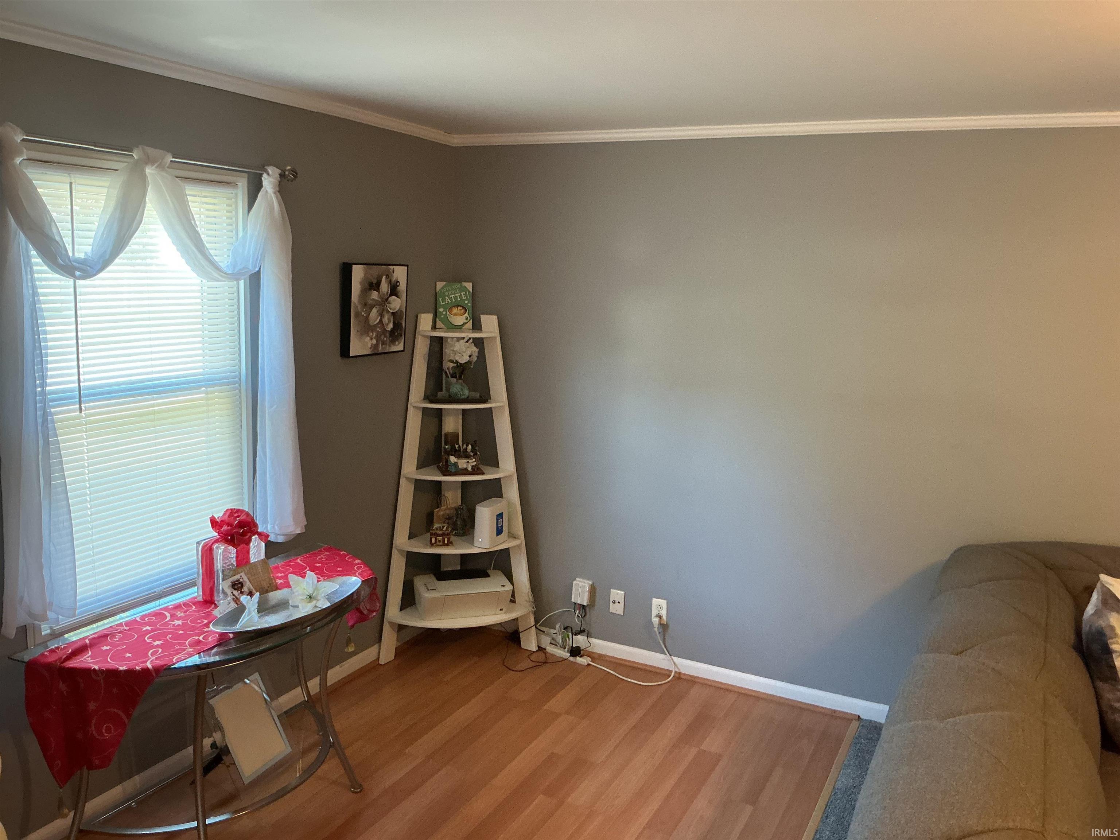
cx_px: 560
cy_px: 420
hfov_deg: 61.7
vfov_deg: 48.2
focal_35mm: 29
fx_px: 938
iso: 250
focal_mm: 3
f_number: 1.8
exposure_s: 1/60
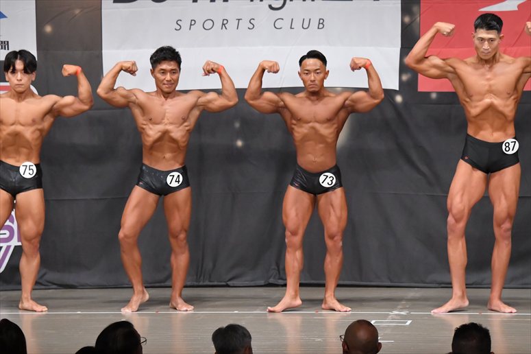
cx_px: 266
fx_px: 2978
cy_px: 177
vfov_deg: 6.8
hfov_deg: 10.2
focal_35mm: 202
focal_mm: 135
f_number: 5.6
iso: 6400
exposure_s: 1/400
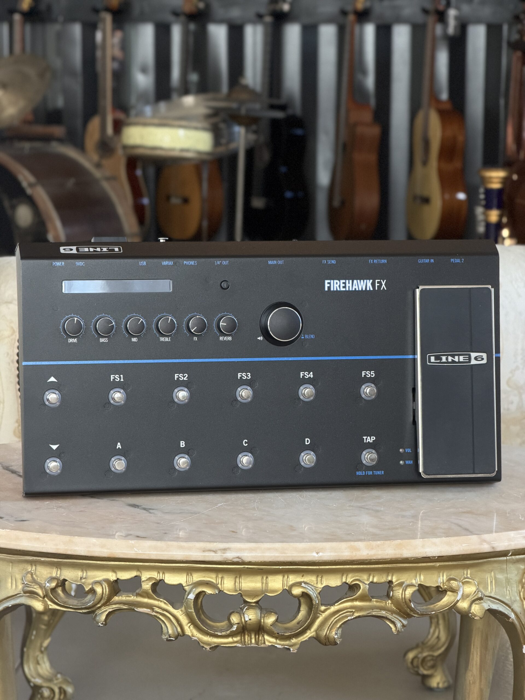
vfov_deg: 19.6
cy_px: 350
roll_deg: -0.7
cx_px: 262
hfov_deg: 14.8
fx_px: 2022
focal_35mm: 100
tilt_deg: -8.4
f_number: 2.8
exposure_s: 1/121
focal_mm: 16.89
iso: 320
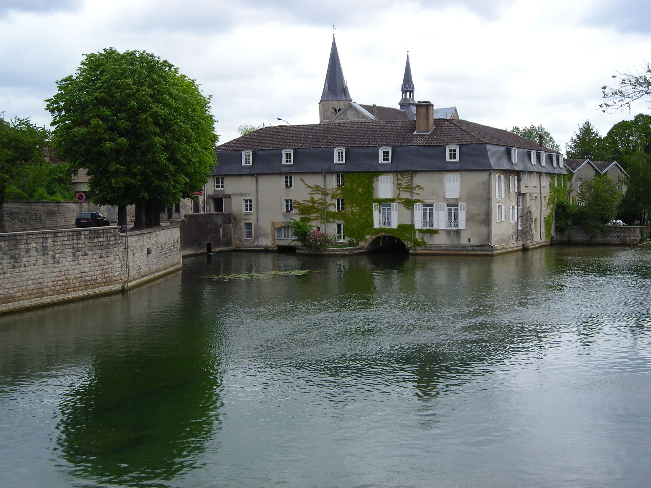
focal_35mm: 47
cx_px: 326
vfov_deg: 30.9
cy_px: 244
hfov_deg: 40.4
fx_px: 884
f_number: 3.4
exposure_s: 1/367
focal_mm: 7.8
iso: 50
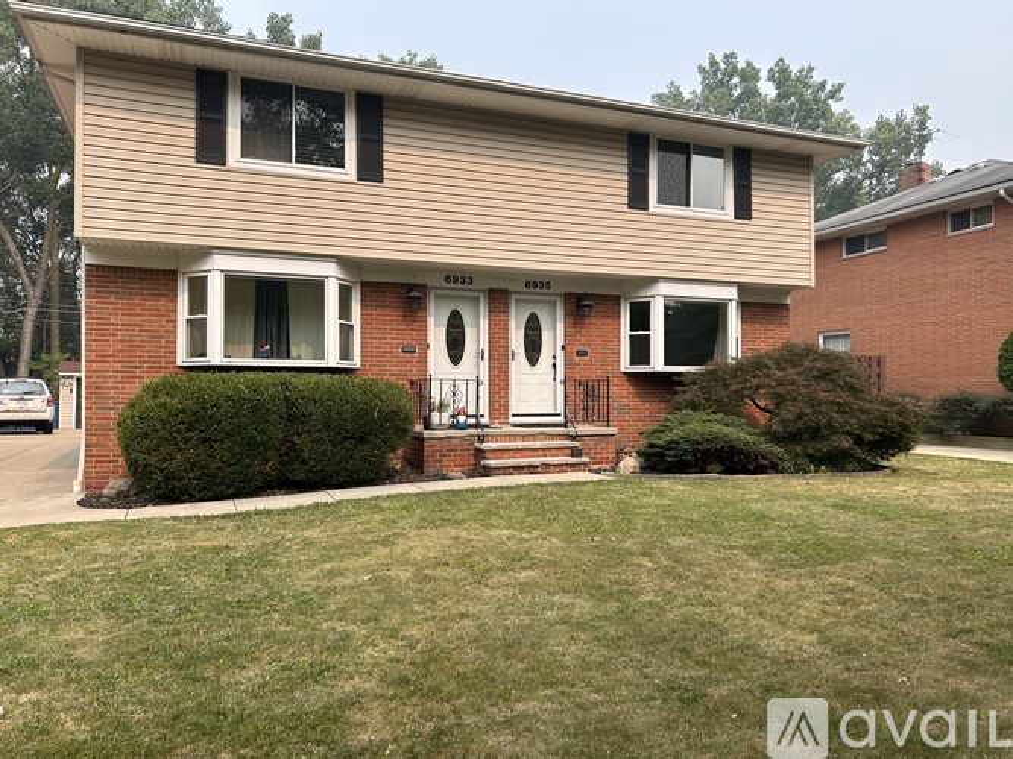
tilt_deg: +0.2
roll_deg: +0.8
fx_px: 761
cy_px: 380
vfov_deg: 53.0
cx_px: 506
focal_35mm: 26
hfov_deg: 67.3
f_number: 1.5
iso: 50
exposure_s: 1/1669
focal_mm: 5.7
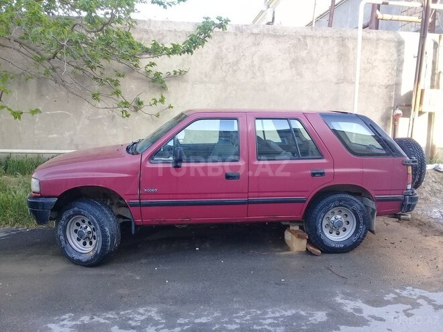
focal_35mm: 31
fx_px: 397
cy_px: 166
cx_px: 222
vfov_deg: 45.4
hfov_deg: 58.4
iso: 64
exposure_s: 1/100
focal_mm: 3.3
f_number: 2.2
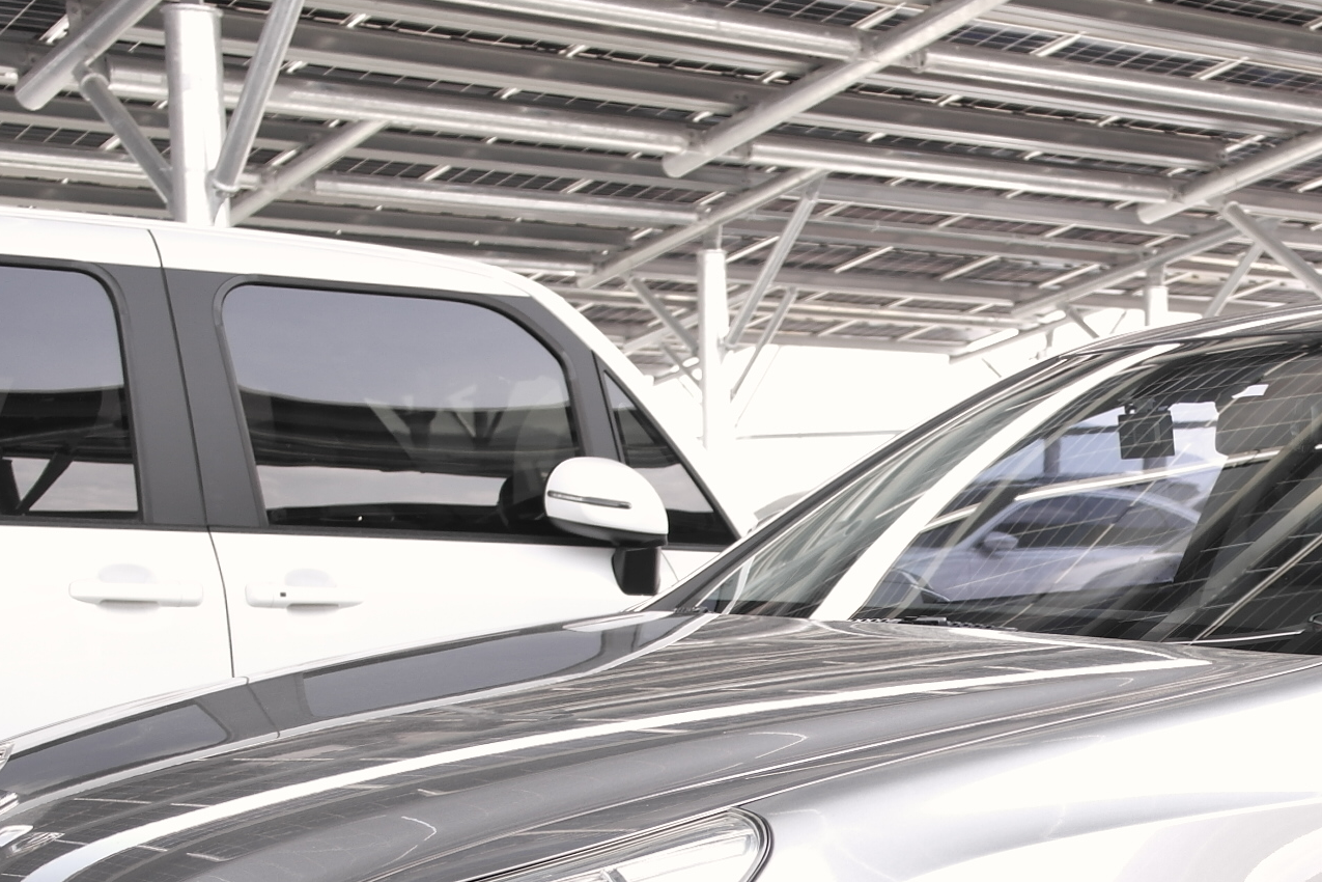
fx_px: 2570
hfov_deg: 27.8
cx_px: 1173
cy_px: 958
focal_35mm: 70
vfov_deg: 18.7
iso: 100
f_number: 5.6
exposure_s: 1/100
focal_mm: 20
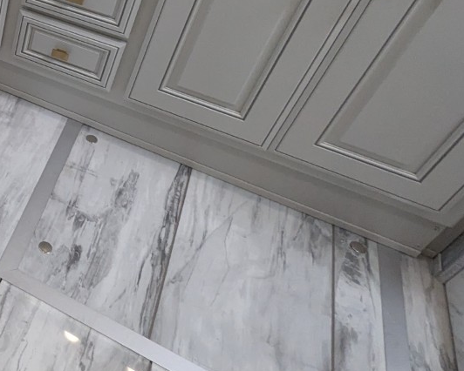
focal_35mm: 41
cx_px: -127
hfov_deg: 33.7
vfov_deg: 33.9
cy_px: 17
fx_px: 563
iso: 342
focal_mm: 2.35
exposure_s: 1/276
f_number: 2.2
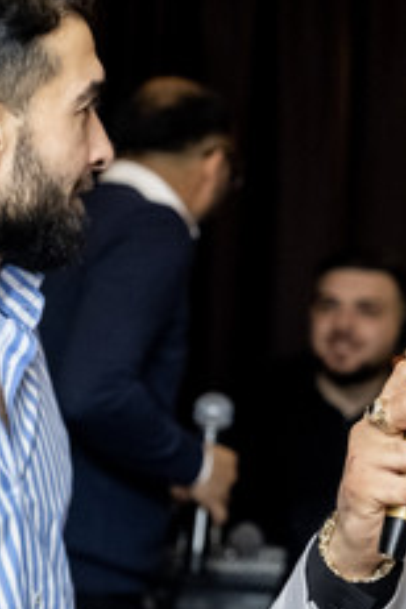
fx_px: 2909
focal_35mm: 172
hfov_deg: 7.9
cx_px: 460
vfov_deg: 11.9
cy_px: 351
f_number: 2.8
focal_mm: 41.4
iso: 1600
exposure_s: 1/125
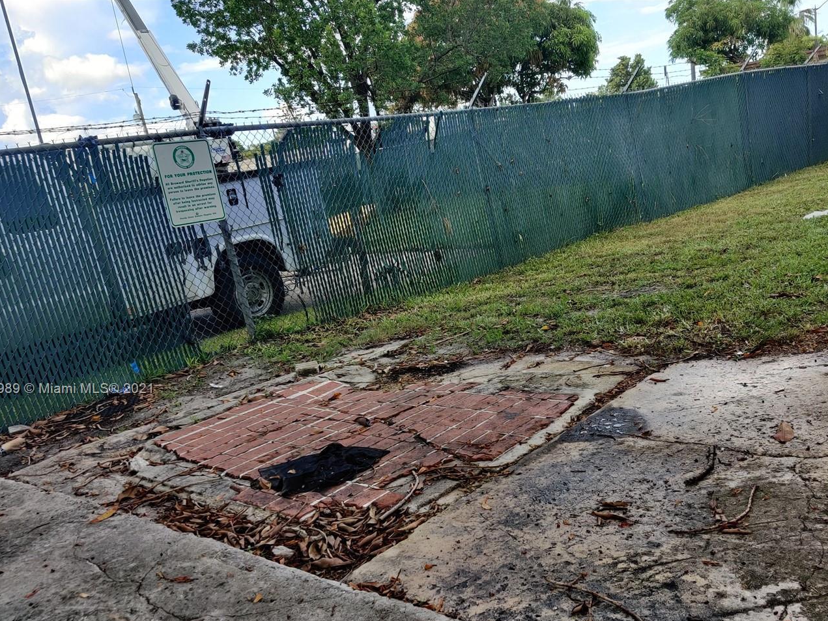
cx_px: 467
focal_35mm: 34
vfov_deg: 41.5
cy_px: 390
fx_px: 813
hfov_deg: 53.8
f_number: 1.65
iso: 100
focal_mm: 4.75
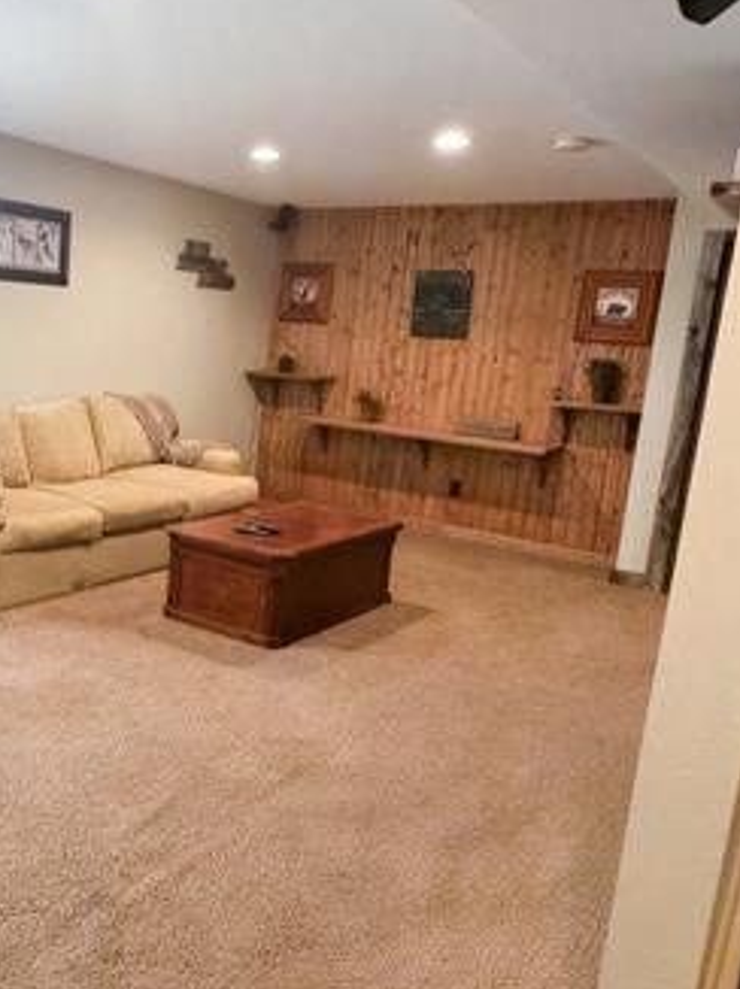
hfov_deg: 40.8
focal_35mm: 33
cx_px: 133
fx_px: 942
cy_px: 513
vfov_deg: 55.4
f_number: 2.2
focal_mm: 2.22
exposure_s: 1/60
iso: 500
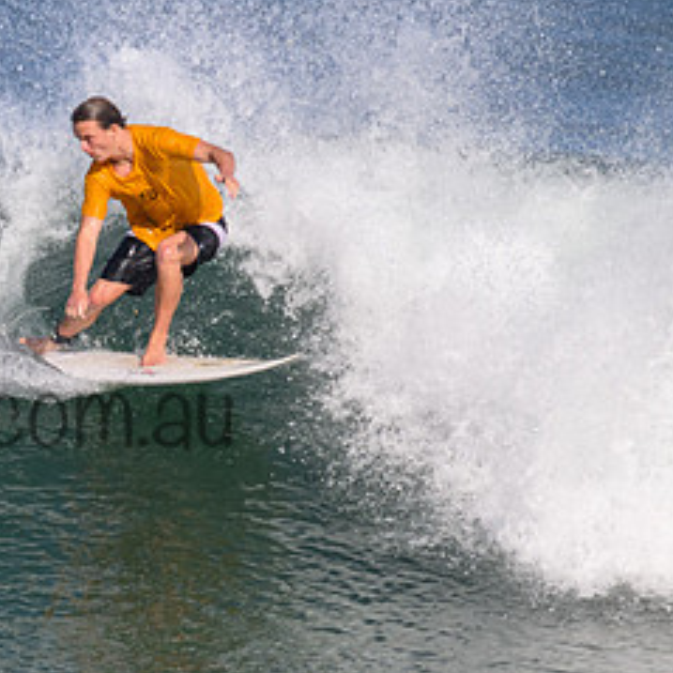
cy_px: 382
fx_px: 36249
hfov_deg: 1.1
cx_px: -65
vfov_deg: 1.1
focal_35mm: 1648
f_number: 11
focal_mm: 800
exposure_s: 1/2000
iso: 1250
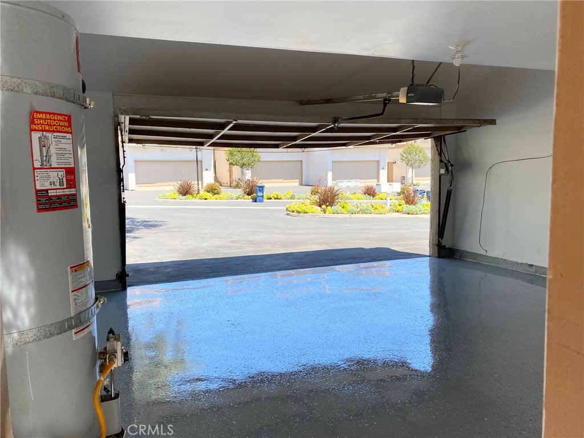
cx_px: 292
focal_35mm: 26
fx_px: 439
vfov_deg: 53.1
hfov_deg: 67.3
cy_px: 219
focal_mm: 4.25
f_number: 1.8
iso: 32
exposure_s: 1/610
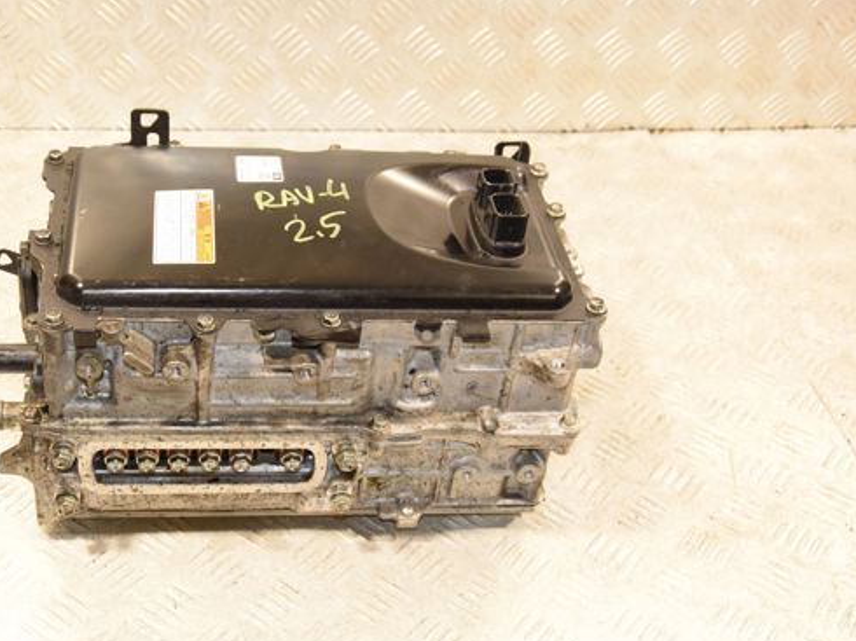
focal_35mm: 49
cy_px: 339
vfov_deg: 29.6
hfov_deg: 38.7
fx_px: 1211
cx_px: 328
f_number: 5.6
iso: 1600
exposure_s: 1/125
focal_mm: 26
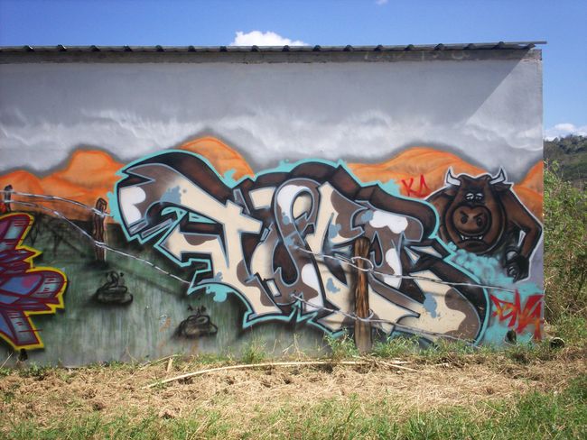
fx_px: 611
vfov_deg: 39.7
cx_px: 294
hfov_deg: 51.3
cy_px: 220
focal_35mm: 36
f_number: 4.5
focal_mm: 6
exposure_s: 1/514
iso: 100
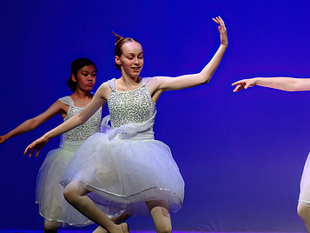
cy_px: 153
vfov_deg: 5.1
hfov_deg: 6.8
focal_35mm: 292
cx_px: 229
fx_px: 2616
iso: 1600
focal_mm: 160
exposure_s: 1/800
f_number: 2.8
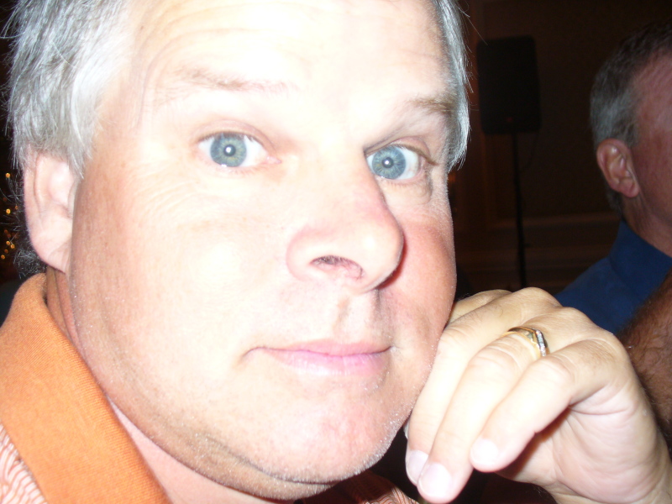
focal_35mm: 48
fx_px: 932
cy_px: 252
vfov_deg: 30.3
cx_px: 336
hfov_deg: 39.7
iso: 100
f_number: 3
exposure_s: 1/30
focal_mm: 7.9
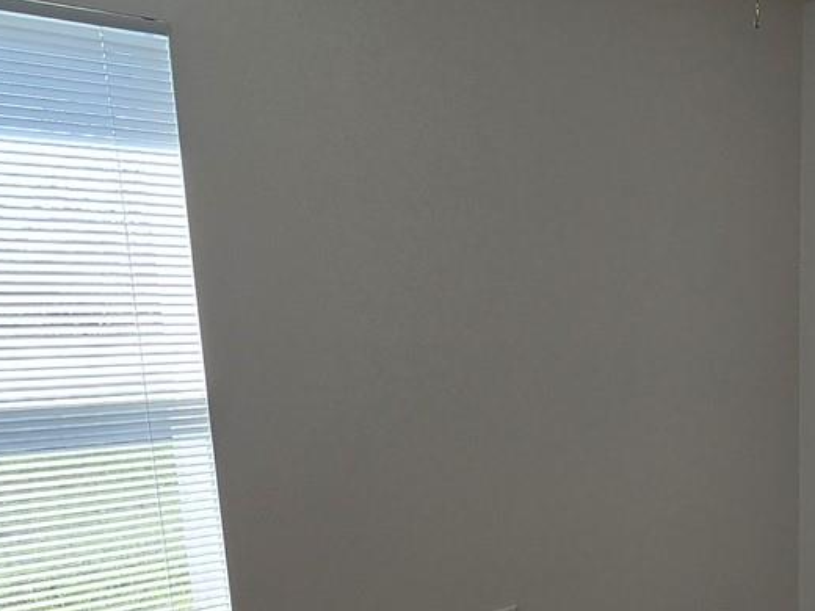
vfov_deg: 34.6
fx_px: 942
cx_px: 806
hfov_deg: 41.1
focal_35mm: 40
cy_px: 511
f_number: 2.2
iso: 50
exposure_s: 1/332
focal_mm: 2.2
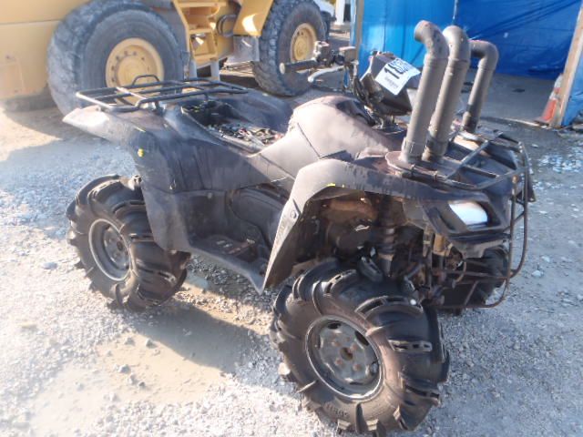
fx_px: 472
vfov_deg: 49.7
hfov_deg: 63.4
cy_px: 218
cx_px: 292
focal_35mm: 28
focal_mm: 5
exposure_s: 1/60
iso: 80
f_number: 4.5
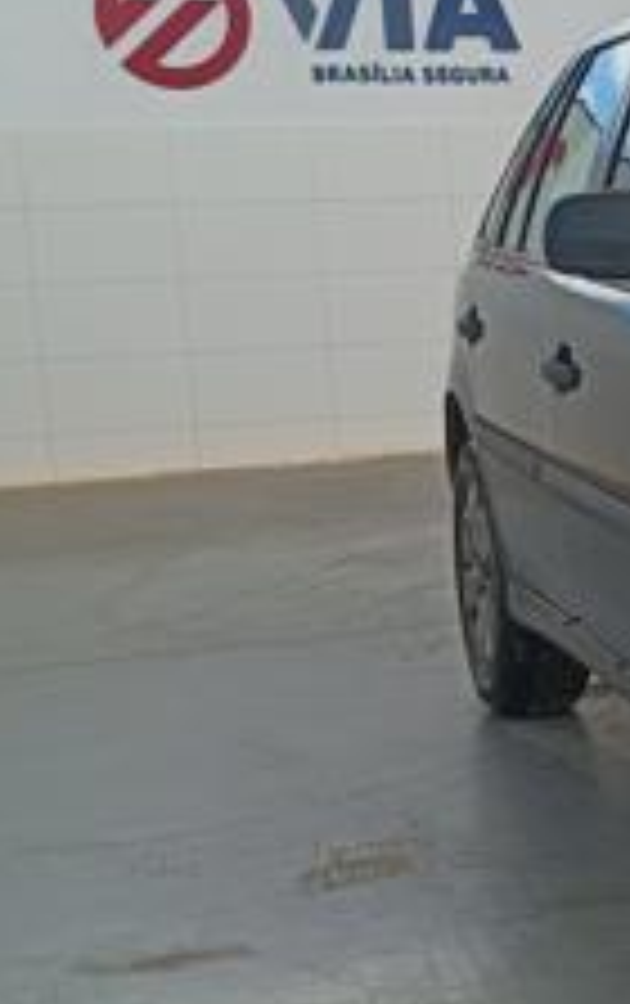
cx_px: 1102
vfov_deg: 26.1
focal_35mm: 79
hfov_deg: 14.7
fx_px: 2163
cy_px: 590
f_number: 1.8
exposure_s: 1/929
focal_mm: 4.81
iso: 143
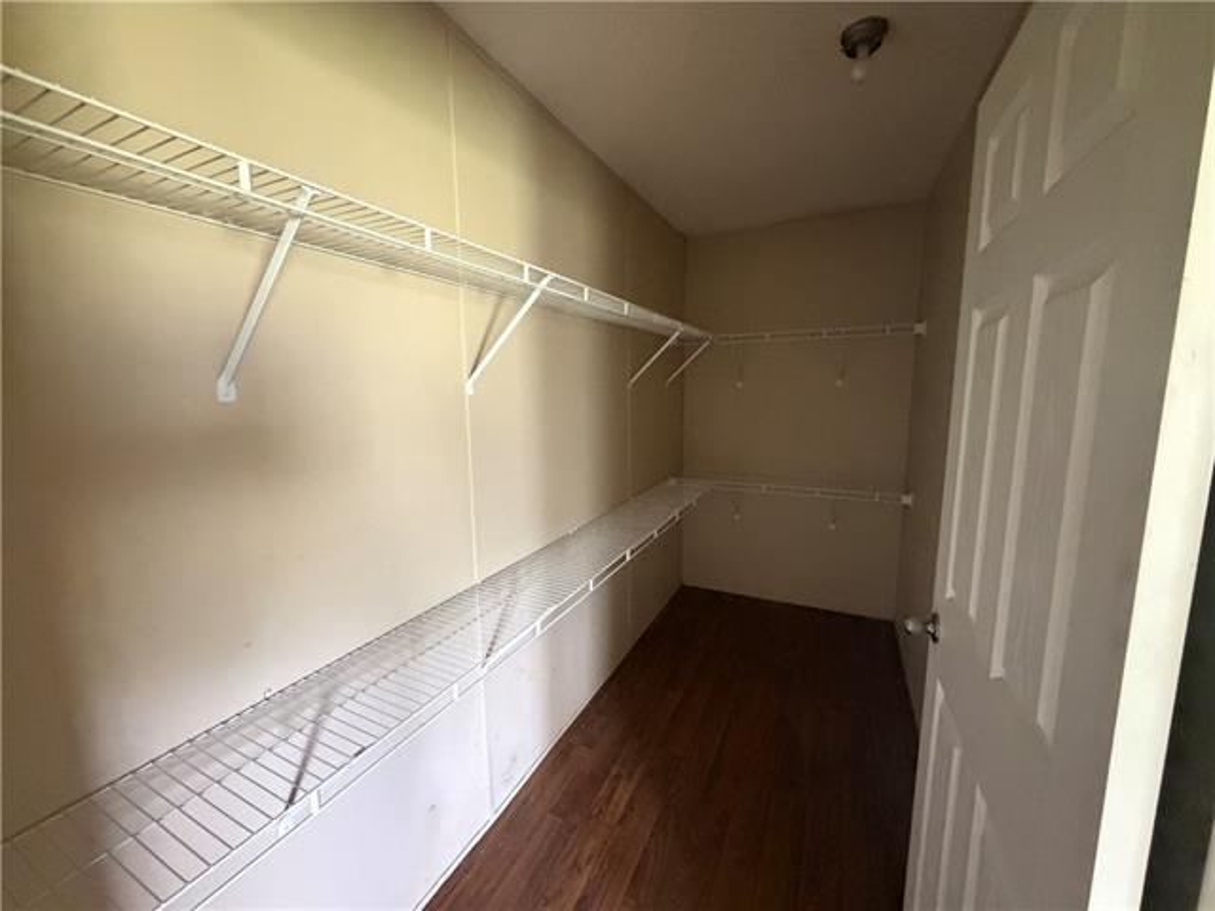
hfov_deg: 102.1
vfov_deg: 85.7
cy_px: 456
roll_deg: +0.5
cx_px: 608
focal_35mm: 14
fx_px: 491
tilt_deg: -8.6
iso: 1250
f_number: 2.2
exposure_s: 1/60
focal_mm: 2.22
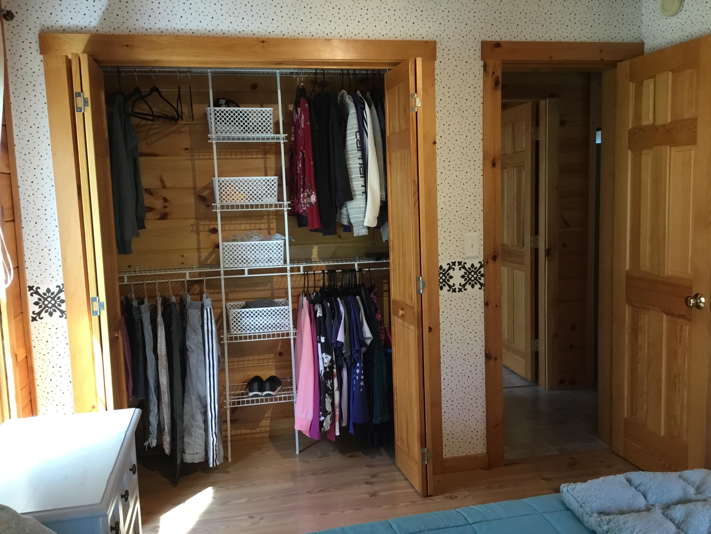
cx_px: 356
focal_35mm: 31
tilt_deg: -5.2
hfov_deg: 58.4
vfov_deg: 45.4
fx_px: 637
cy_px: 267
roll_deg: +1.2
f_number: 2.4
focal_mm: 3.3
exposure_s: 1/30
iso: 80
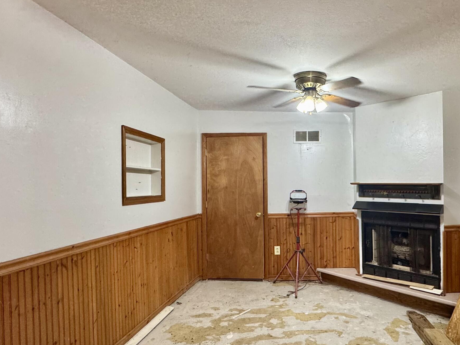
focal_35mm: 24
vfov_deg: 56.8
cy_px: 181
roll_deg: +0.8
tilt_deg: -0.9
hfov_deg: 69.5
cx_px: 307
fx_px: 319
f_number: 2.2
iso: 250
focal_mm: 2.22
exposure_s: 1/60
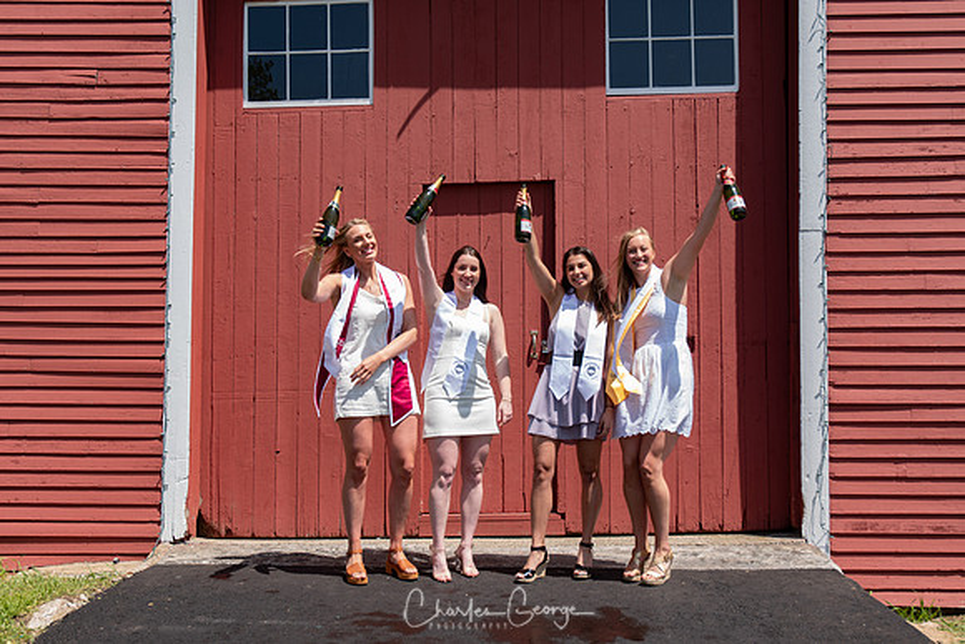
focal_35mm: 47
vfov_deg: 28.5
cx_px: 482
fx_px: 1269
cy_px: 322
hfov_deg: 41.6
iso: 100
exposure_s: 1/250
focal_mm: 31
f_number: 5.6
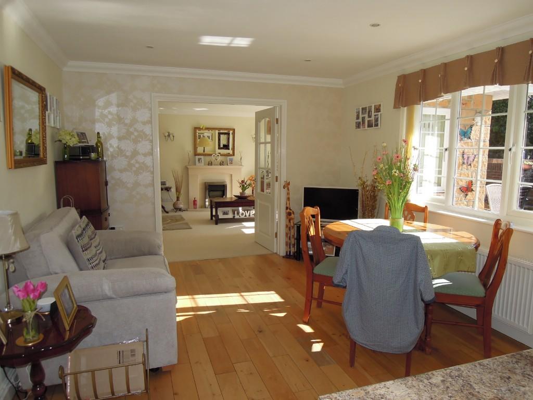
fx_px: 370
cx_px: 266
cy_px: 200
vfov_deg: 56.8
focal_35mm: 24
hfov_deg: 71.6
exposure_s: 1/500
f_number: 2.8
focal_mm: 4.3
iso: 160
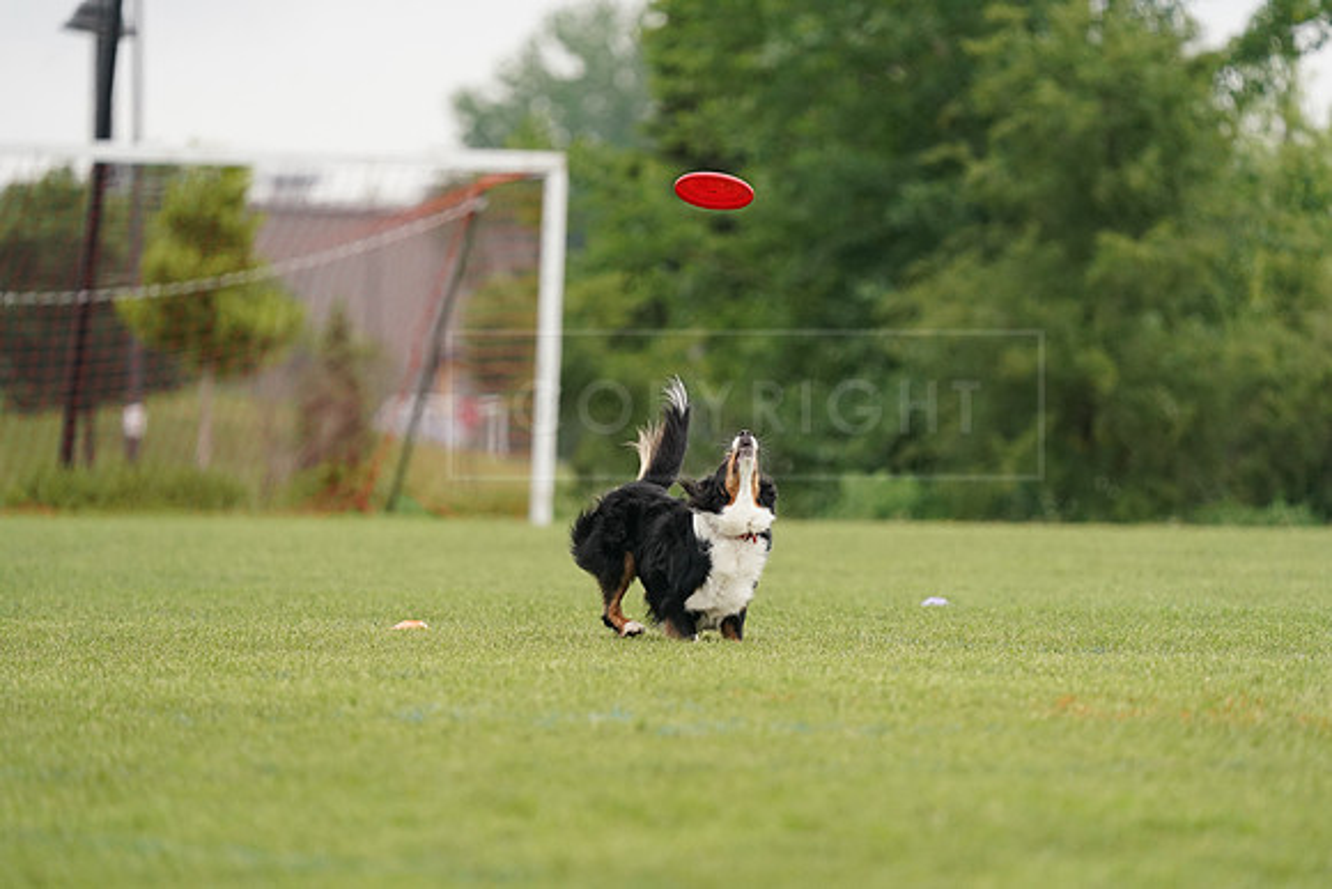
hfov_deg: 4.4
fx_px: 17393
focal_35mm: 470
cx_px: 666
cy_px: 444
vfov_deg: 2.9
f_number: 6.3
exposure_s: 1/4000
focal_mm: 470
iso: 2500
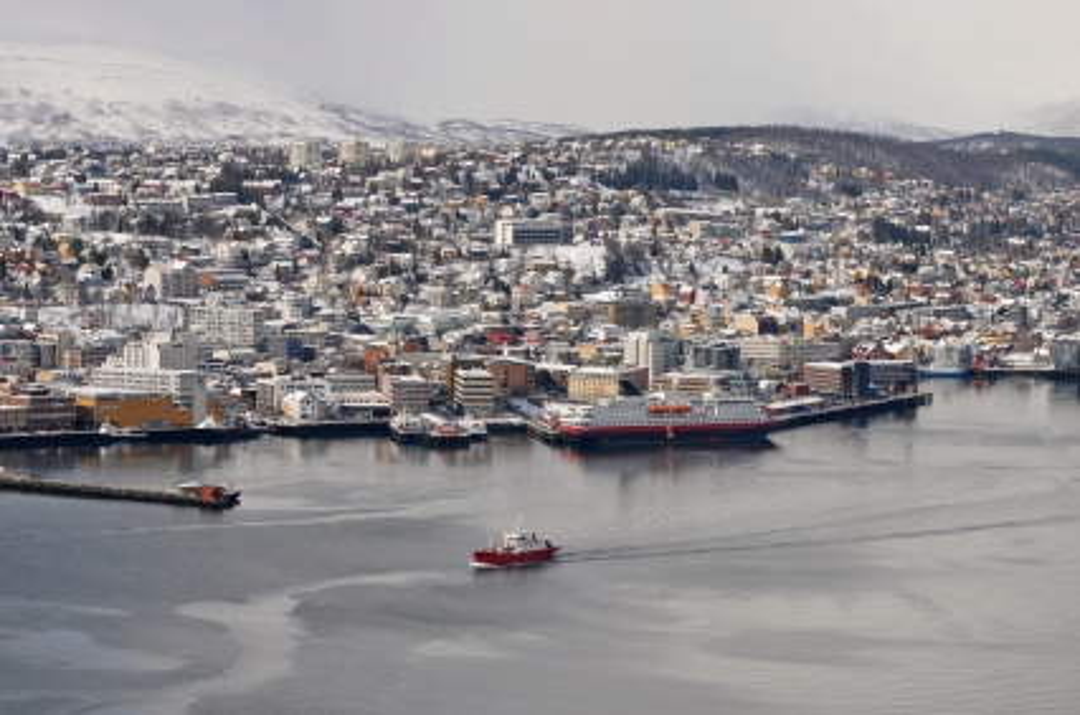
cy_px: 358
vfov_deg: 10.6
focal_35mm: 129
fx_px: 3861
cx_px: 540
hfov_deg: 15.9
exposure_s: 1/400
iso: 200
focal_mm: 86
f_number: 10
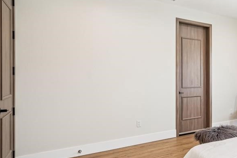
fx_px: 184
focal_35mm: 28
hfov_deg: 59.2
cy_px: 81
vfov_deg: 46.4
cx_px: 196
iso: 160
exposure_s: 1/15
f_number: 8
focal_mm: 10.5
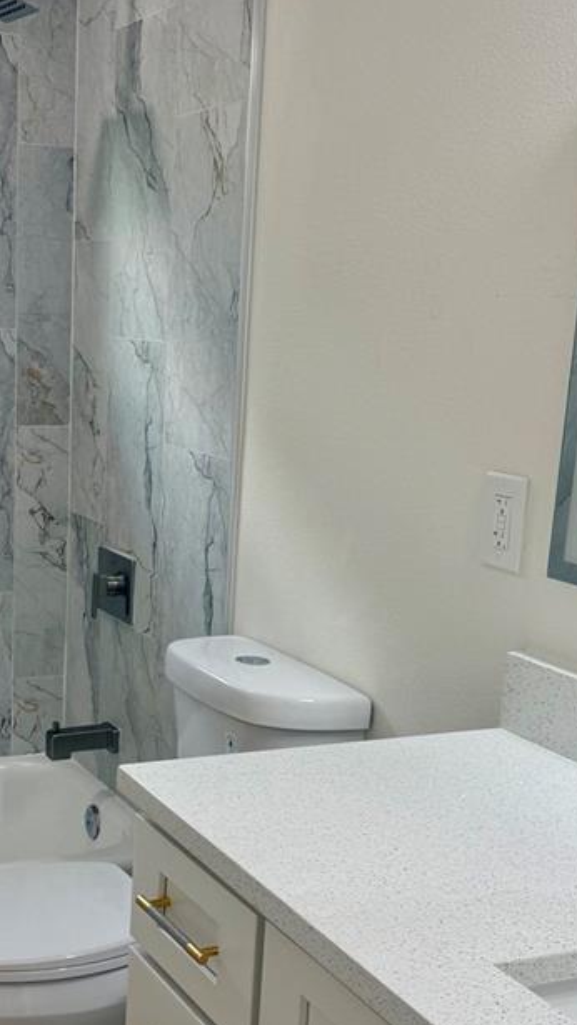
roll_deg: -2.0
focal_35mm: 51
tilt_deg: -14.0
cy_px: 648
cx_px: 150
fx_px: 1387
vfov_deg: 40.3
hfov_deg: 23.3
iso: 100
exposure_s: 1/248
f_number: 1.78
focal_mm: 6.76
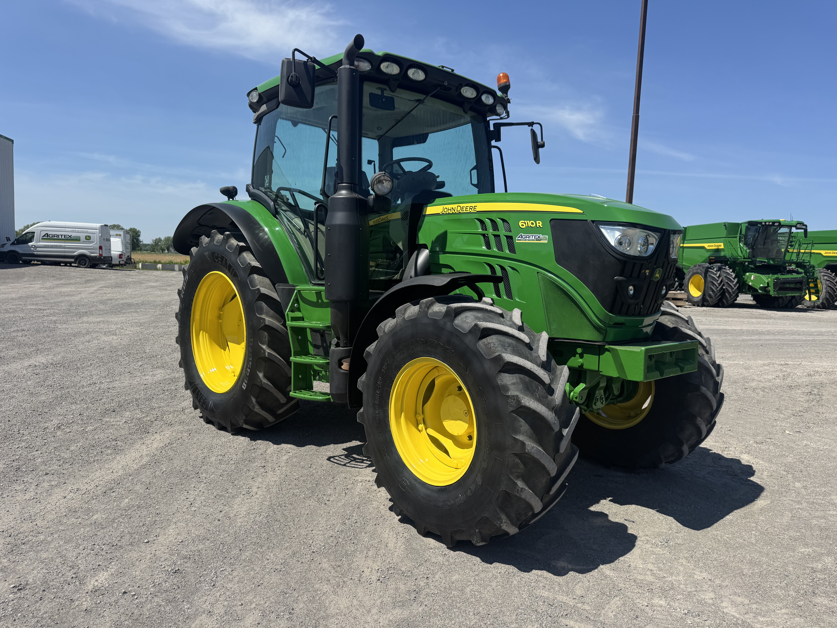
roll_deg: -1.3
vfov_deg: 56.8
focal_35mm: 24
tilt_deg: -5.0
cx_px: 418
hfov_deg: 71.6
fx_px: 580
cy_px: 314
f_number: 1.78
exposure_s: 1/4608
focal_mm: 6.76
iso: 80
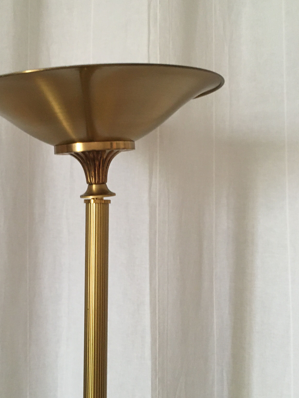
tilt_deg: +1.2
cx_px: 108
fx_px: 438
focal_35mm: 38
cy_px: 205
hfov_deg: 37.4
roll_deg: -0.4
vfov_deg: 49.0
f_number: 2.2
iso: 200
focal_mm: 4.15
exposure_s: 1/20
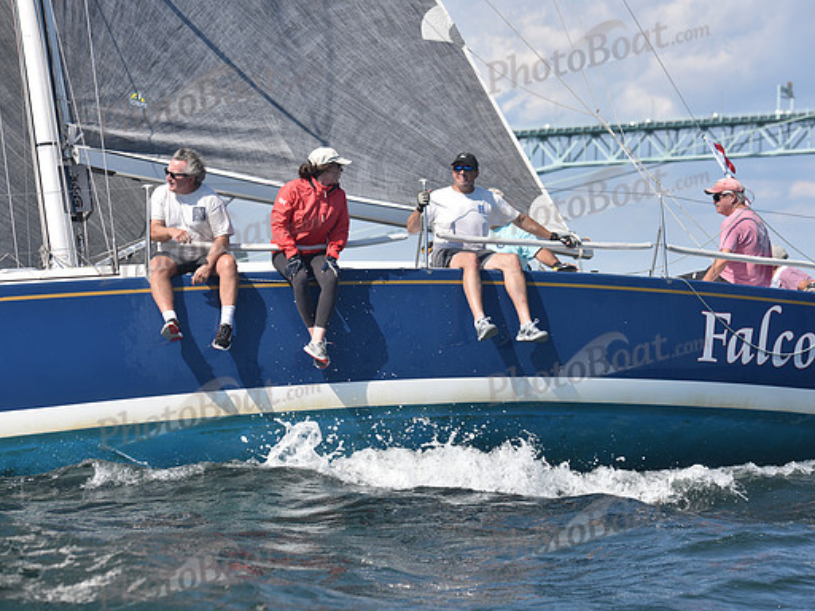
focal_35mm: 109
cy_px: 305
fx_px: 2566
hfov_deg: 18.0
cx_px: 404
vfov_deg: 13.6
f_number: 5
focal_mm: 100
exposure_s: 1/1000
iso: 250
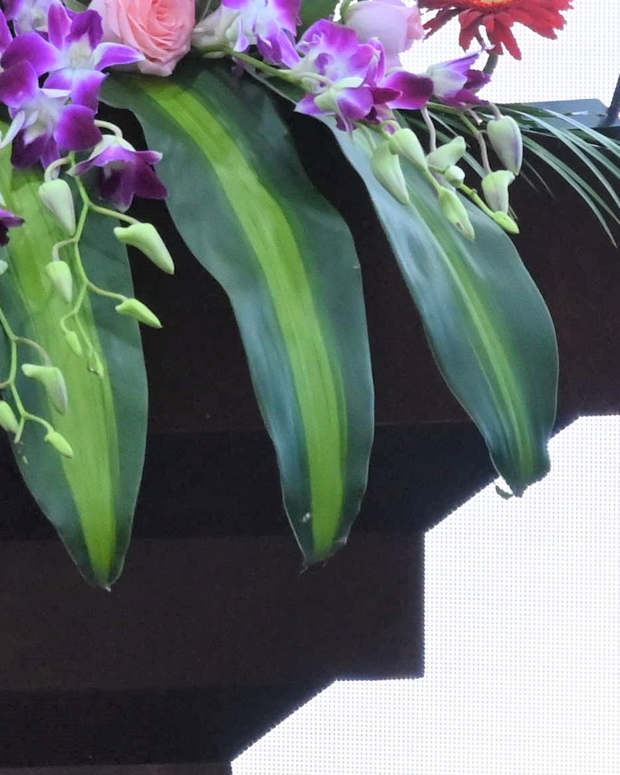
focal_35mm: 338
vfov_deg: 5.7
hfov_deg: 4.6
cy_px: -404
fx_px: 7753
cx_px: -183
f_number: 6.3
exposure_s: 1/80
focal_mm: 50
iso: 1400
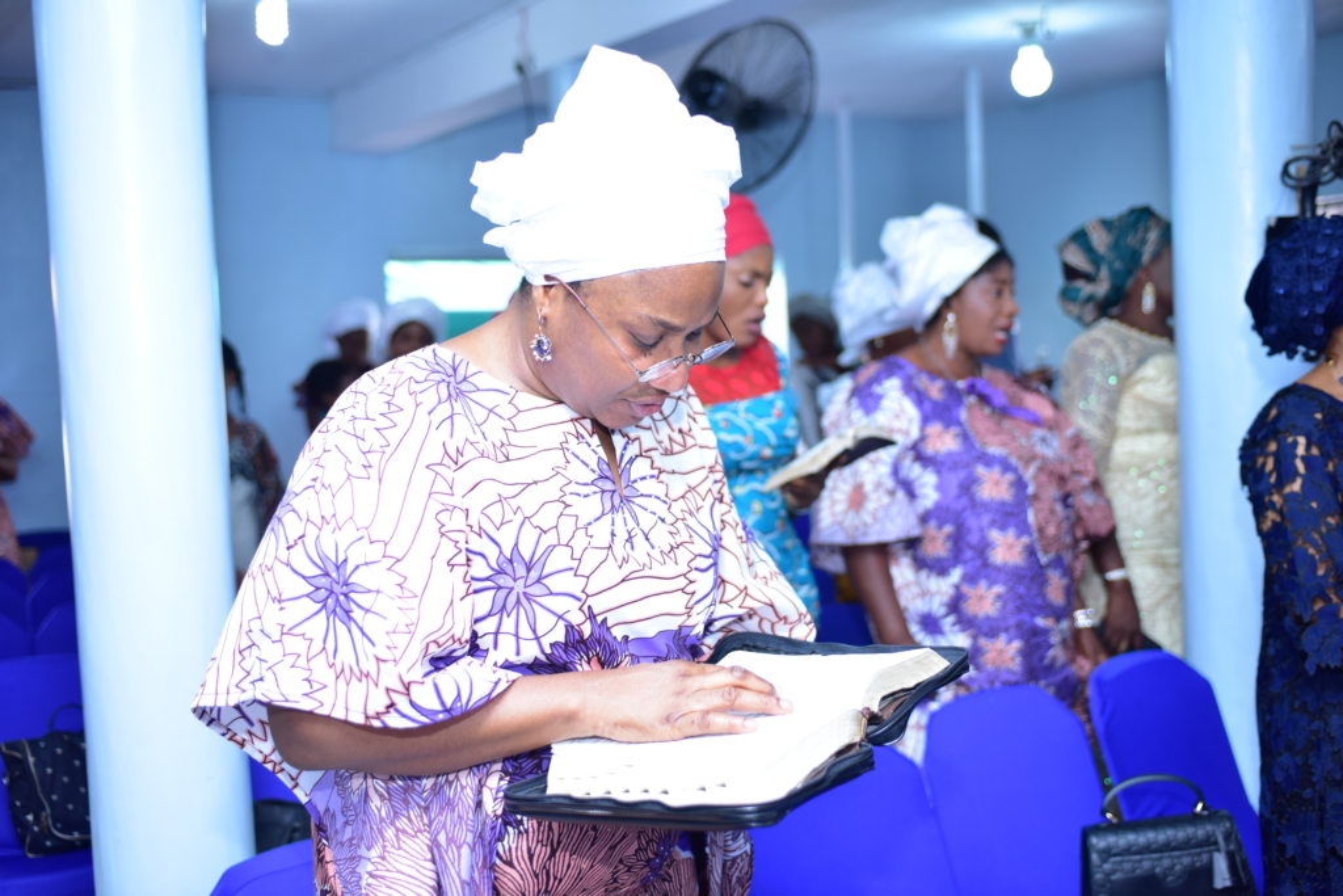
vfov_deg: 31.9
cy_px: 448
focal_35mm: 42
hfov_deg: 46.4
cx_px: 672
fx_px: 1567
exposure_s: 1/200
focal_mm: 42
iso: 800
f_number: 3.2
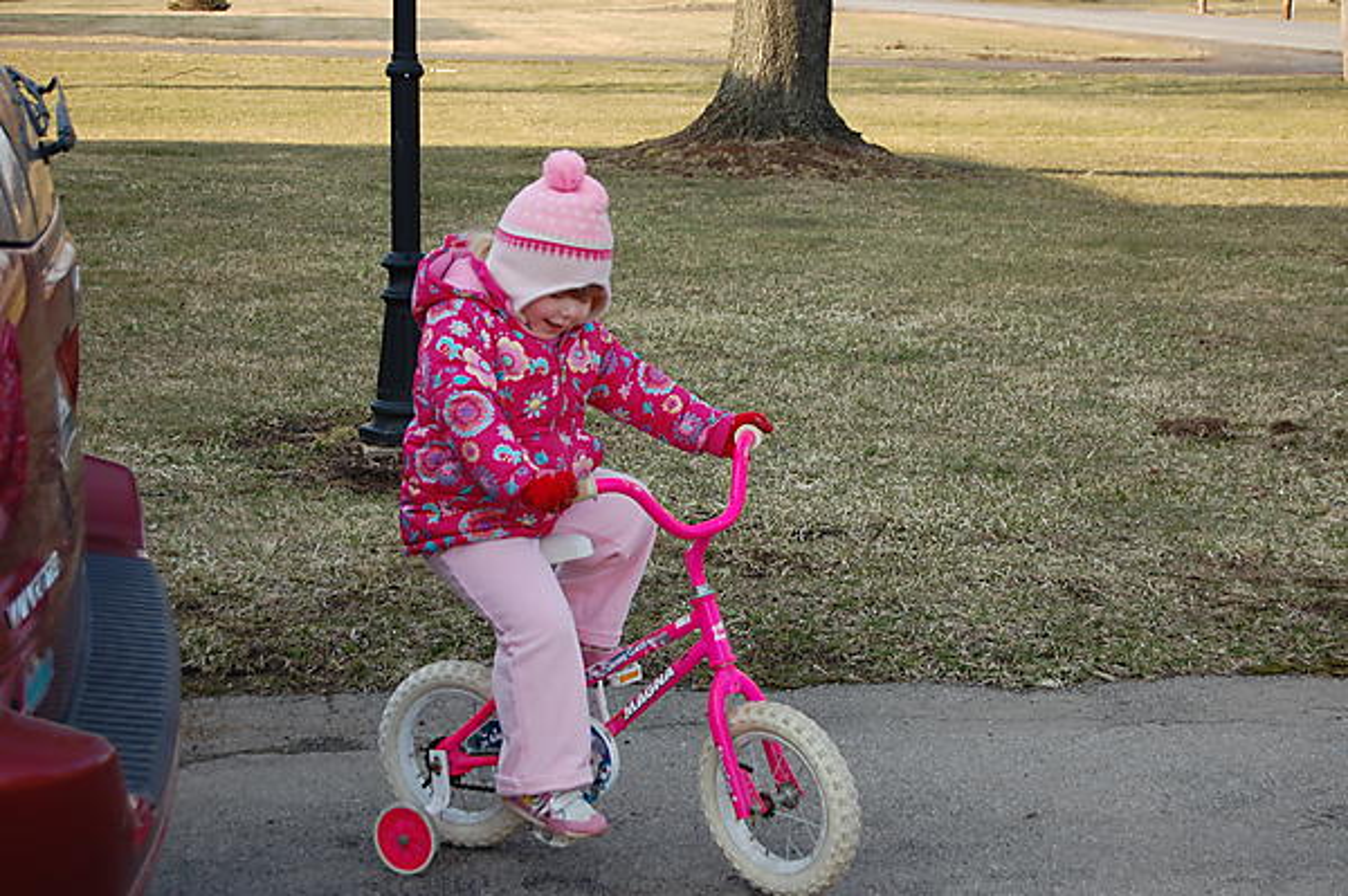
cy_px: 448
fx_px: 2918
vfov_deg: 17.5
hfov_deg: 26.0
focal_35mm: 78
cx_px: 674
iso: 200
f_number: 6.3
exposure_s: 1/160
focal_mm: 52
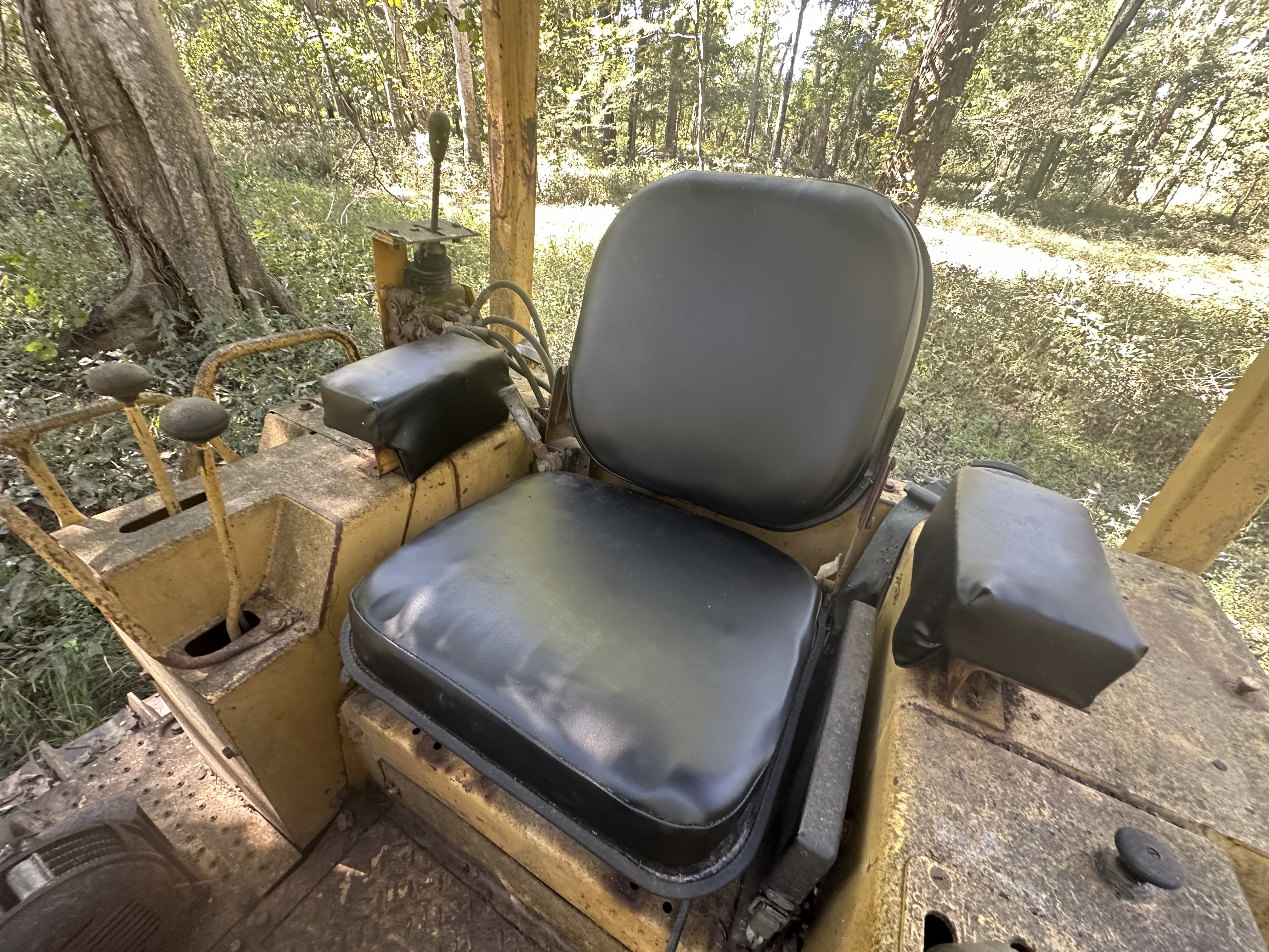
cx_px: 634
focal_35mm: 14
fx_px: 513
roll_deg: -2.0
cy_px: 476
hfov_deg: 102.1
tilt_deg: -38.0
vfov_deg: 85.7
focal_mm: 2.22
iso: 320
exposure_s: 1/64
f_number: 2.2
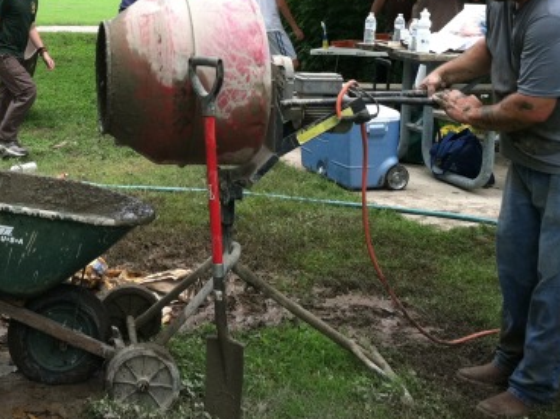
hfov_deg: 25.4
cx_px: 134
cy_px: 18
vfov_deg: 18.9
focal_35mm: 76
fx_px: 1228
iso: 80
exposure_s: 1/206
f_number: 2.8
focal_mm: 3.85
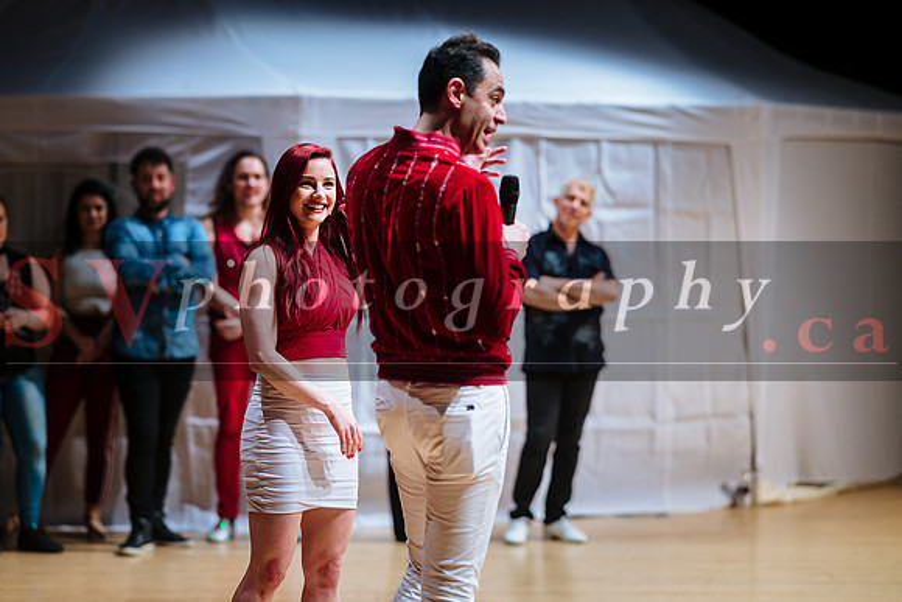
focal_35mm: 105
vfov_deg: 13.0
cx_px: 451
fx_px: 2634
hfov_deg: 19.4
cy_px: 301
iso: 800
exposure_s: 1/640
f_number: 2.2
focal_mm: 105
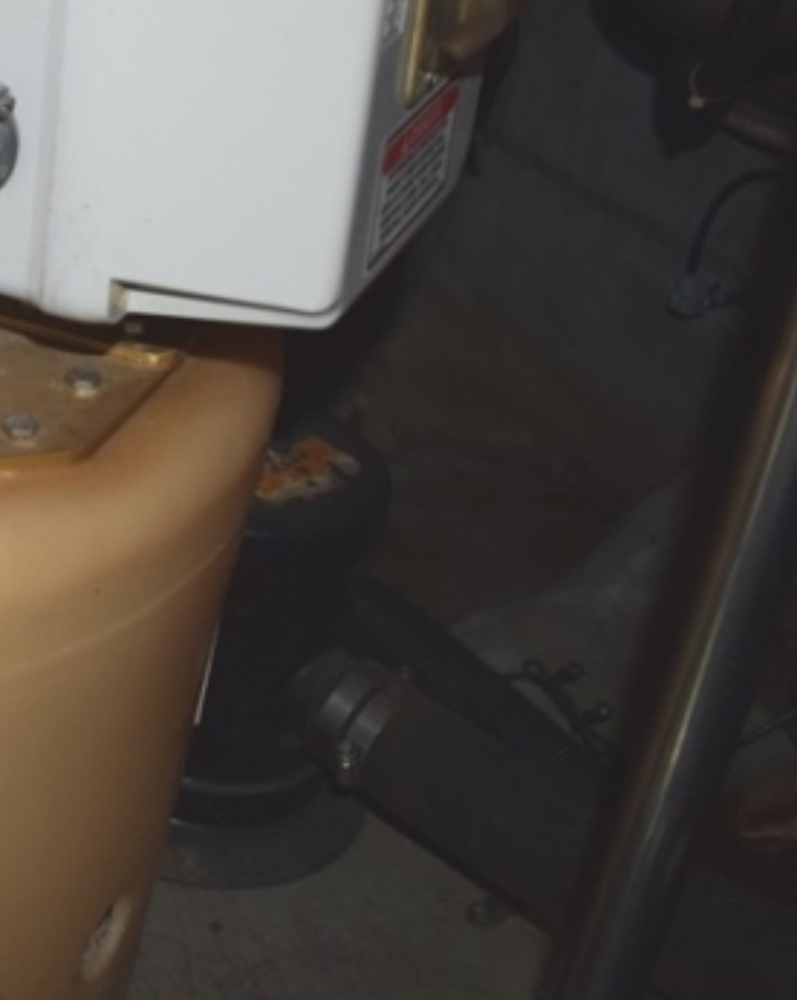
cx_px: -488
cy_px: 263
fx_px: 1949
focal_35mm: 66
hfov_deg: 19.3
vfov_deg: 28.4
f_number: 3.5
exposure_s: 1/60
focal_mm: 18
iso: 640
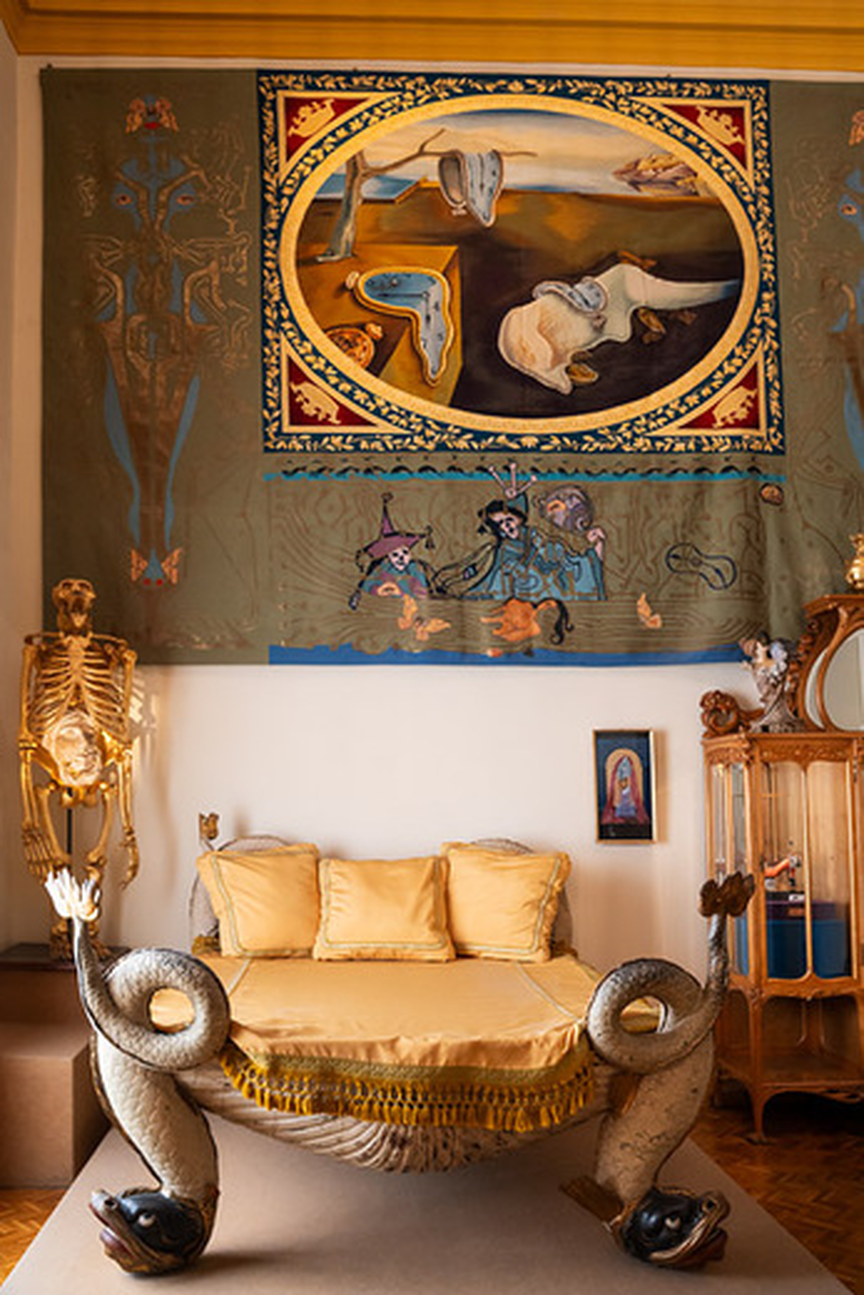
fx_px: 899
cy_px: 648
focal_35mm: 25
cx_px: 432
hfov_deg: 51.3
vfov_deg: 71.5
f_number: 5
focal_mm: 25
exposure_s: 1/30
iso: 1600
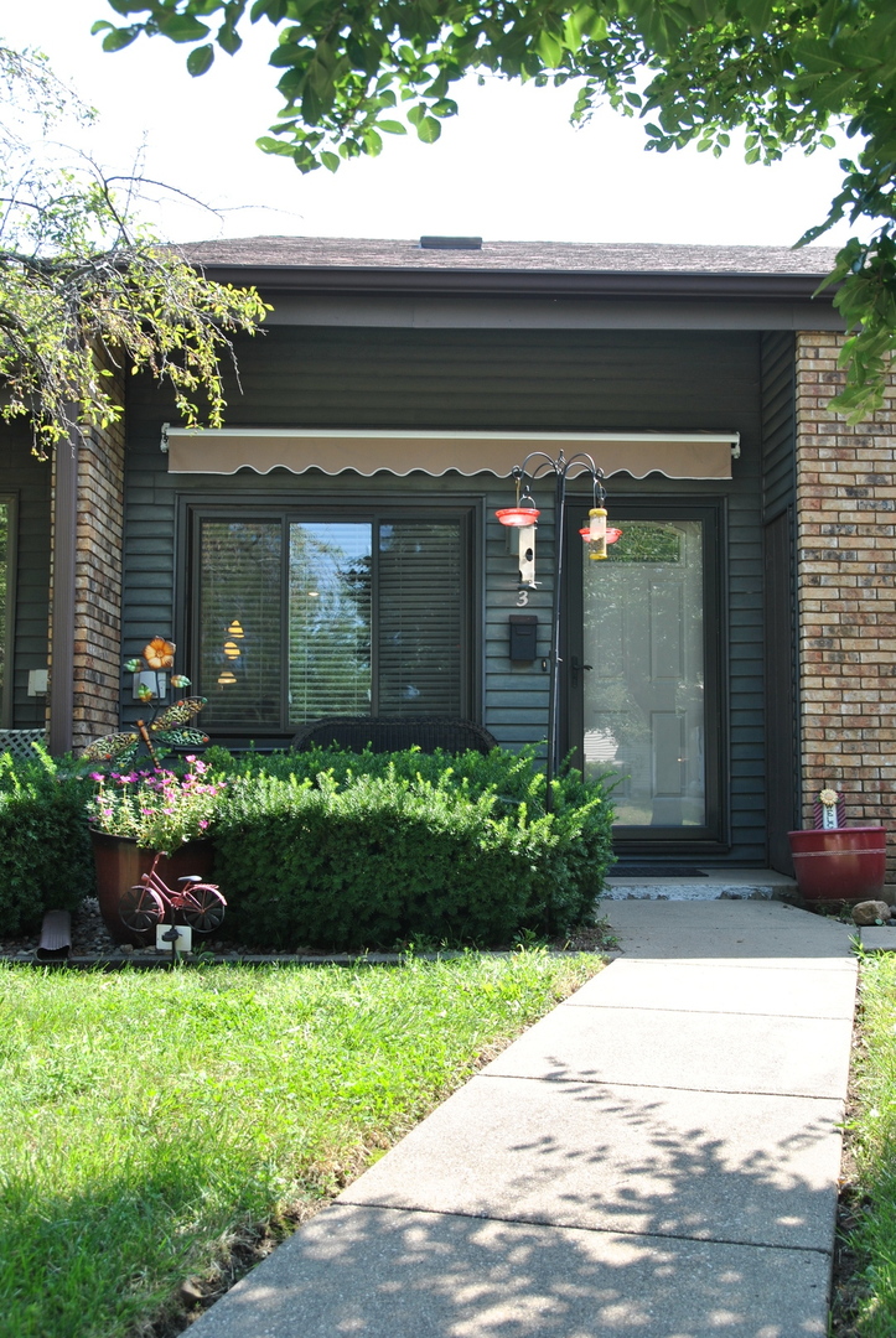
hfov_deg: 37.0
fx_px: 1340
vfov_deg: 53.1
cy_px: 669
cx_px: 448
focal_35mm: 36
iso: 100
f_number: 5.6
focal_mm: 24
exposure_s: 1/125
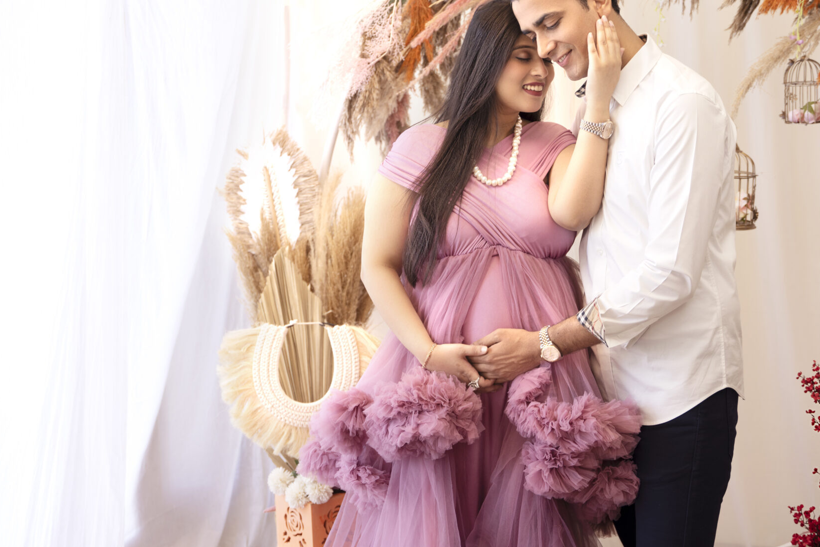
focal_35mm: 63
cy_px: 317
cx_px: 501
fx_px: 1437
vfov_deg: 21.5
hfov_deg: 31.7
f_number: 2.8
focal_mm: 40.7
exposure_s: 1/100
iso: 160
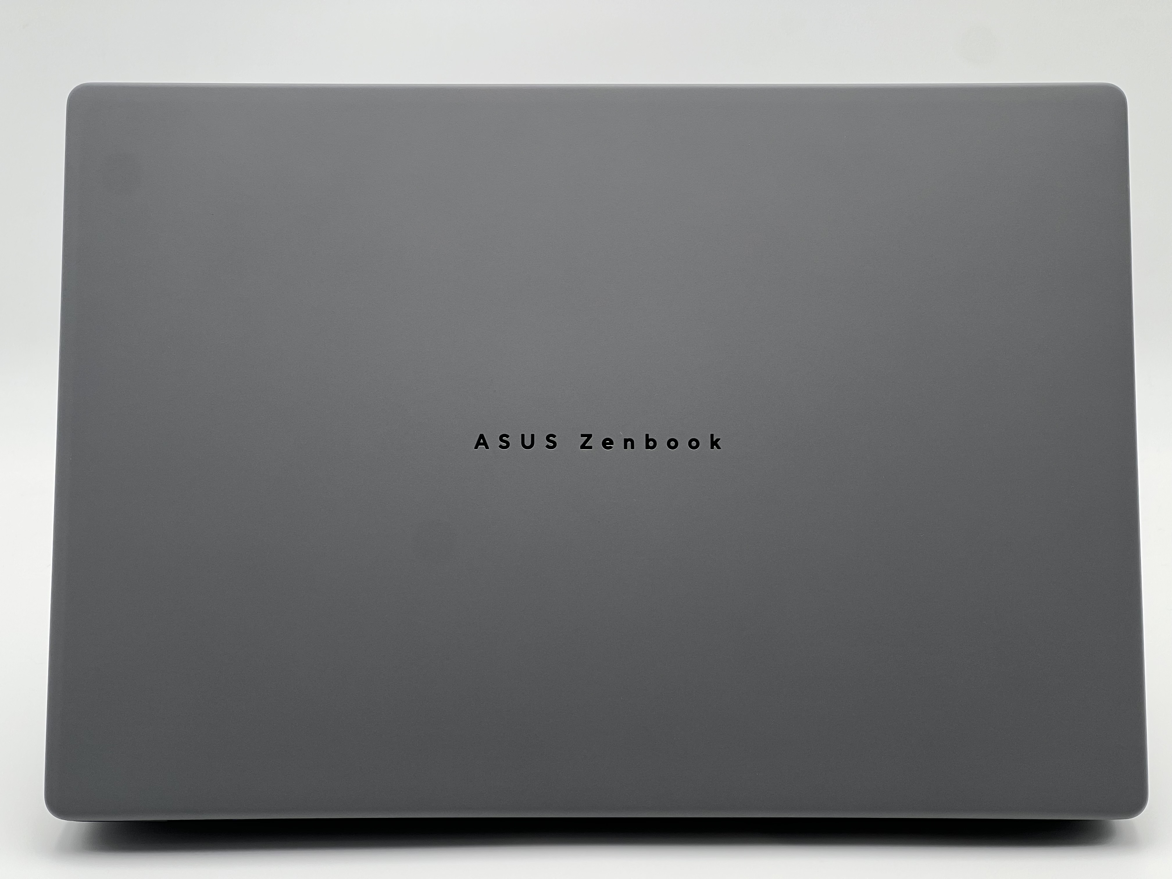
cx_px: 586
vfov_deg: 19.1
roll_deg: +0.5
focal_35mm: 77
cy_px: 440
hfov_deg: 25.3
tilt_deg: -14.6
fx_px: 2607
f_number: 2.8
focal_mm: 9
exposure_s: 1/100
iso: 32
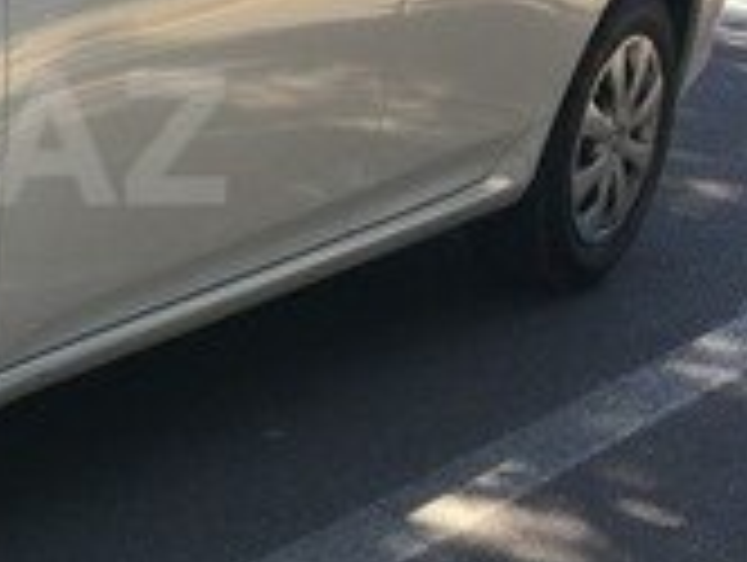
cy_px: 137
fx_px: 2485
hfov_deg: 16.2
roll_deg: -5.6
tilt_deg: -12.9
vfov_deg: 12.9
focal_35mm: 115
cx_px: -234
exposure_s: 1/254
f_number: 2.2
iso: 25
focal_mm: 4.15
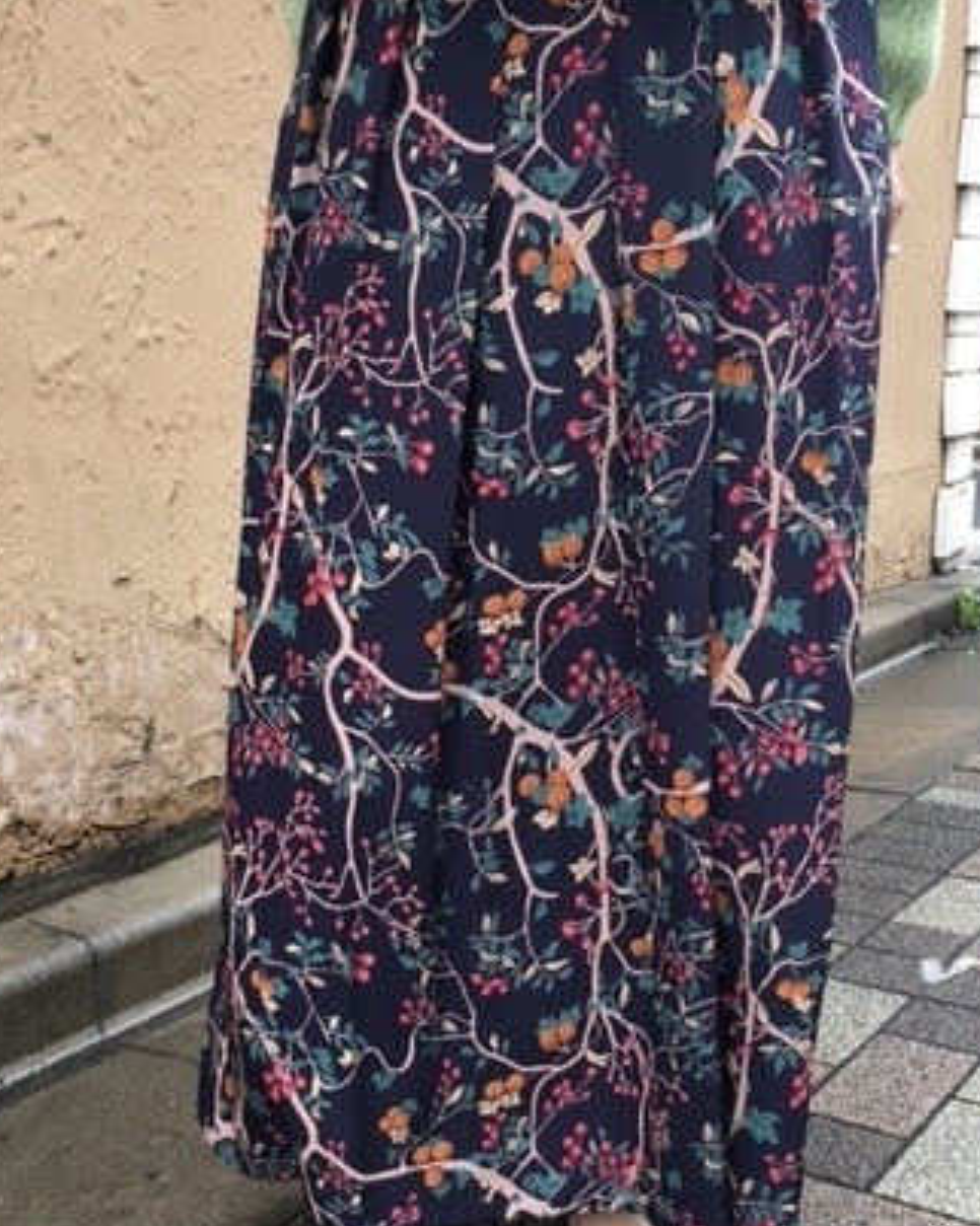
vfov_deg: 41.2
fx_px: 1633
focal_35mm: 45
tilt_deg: -14.6
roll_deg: +2.2
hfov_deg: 33.4
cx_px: 466
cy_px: 654
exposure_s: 1/40
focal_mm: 4.15
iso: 25
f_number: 2.2
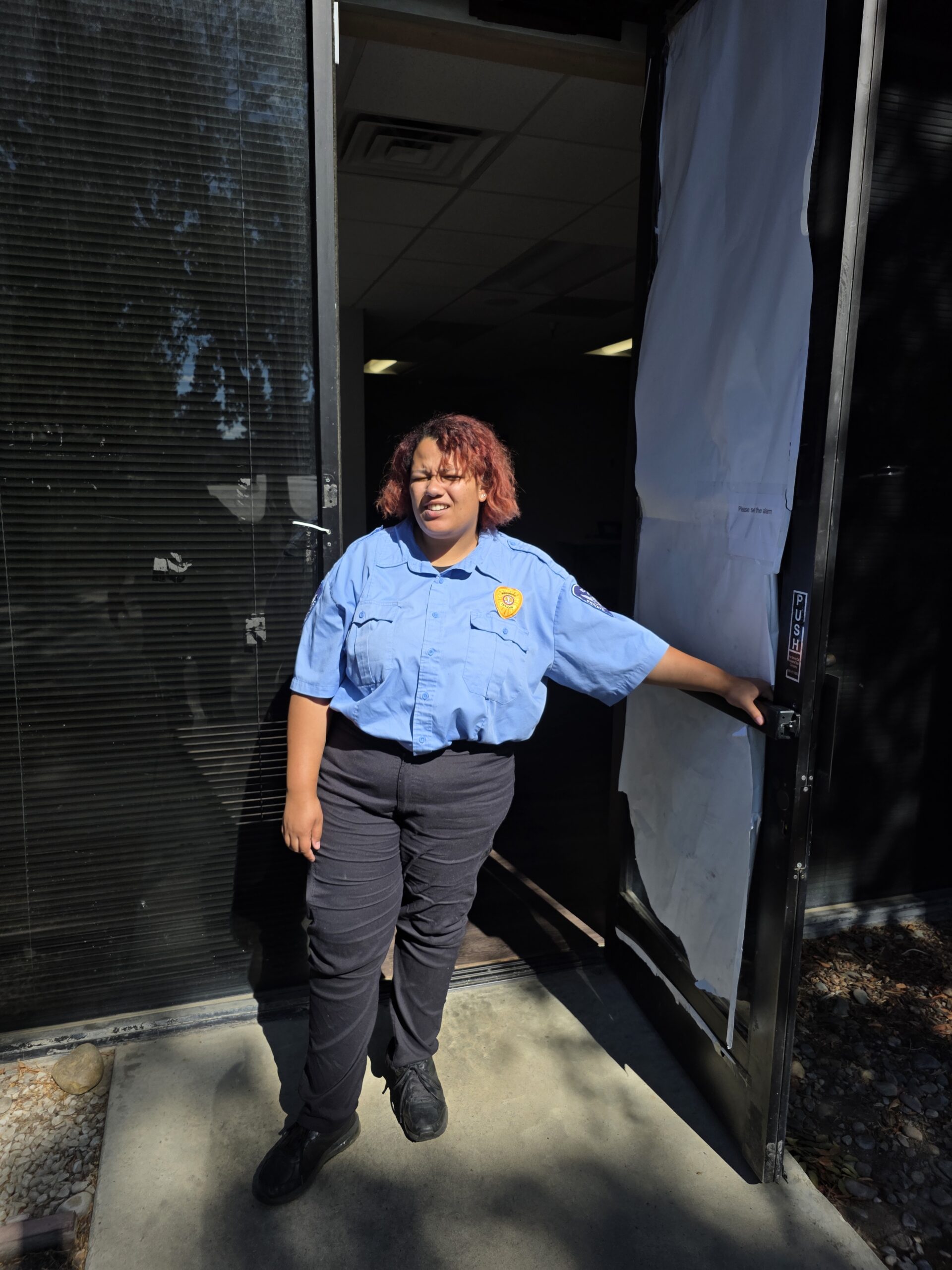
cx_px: 476
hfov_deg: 58.9
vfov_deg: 73.9
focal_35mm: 23
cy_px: 635
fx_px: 843
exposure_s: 1/7061
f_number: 1.7
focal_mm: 6.3
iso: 80
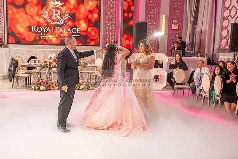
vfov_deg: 34.0
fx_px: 259
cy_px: 92
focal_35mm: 39
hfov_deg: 49.2
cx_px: 101
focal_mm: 34
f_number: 4.5
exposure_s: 1/160
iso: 640
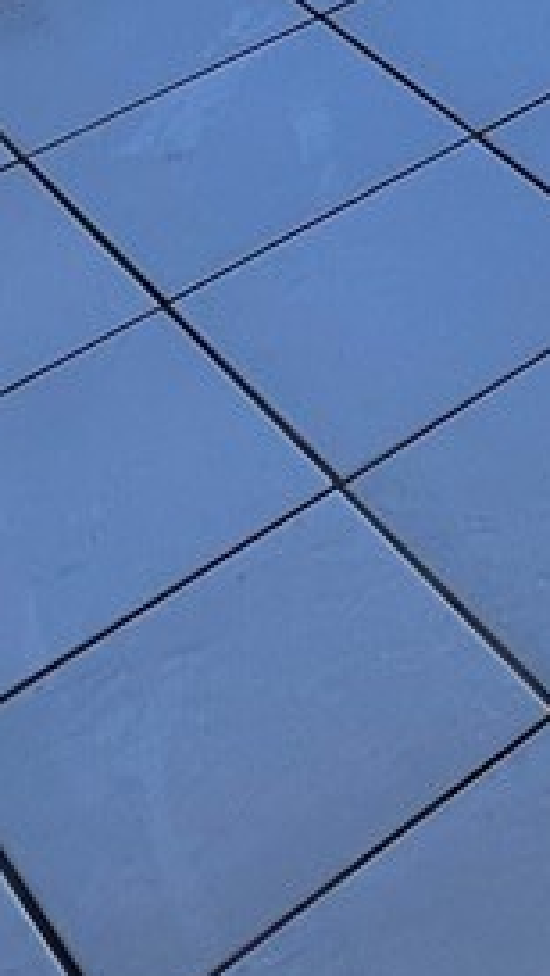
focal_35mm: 83
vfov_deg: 20.4
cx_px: 1168
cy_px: -636
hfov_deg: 12.5
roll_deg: +3.1
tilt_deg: -14.5
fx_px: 2147
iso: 32
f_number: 1.8
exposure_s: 1/664
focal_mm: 1.57
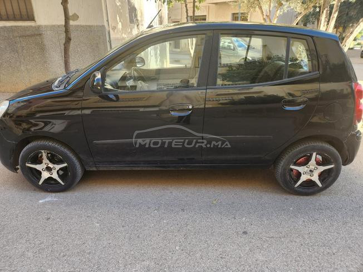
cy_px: 136
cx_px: 182
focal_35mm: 23
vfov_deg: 58.9
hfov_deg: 73.9
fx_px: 241
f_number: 1.8
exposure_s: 1/180
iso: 40
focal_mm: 5.4
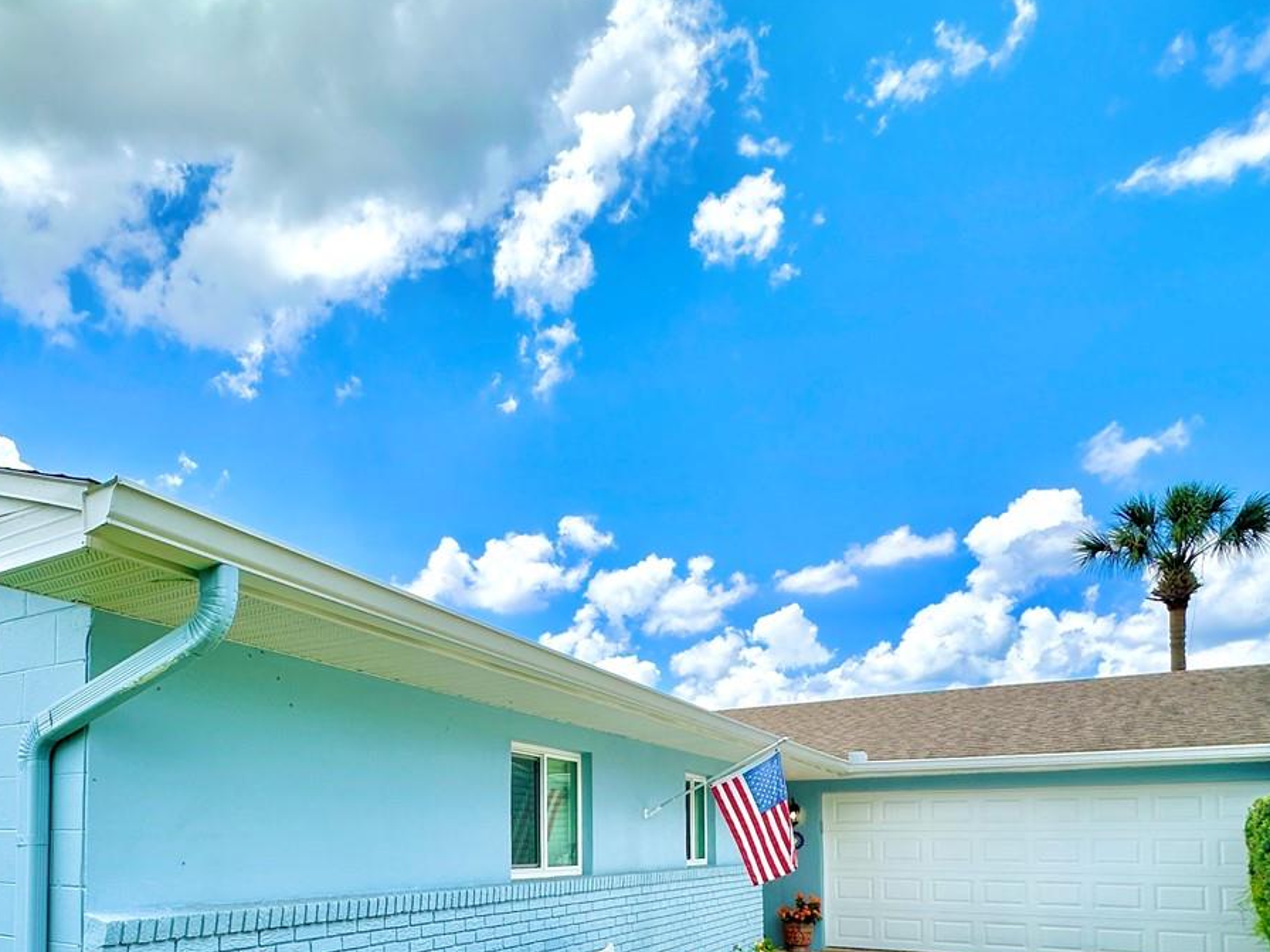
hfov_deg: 67.7
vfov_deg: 50.6
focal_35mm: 25
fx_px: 917
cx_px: 435
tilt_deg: +3.1
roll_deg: +0.2
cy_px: 796
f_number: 2.2
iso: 50
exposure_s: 1/1531
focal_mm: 2.22
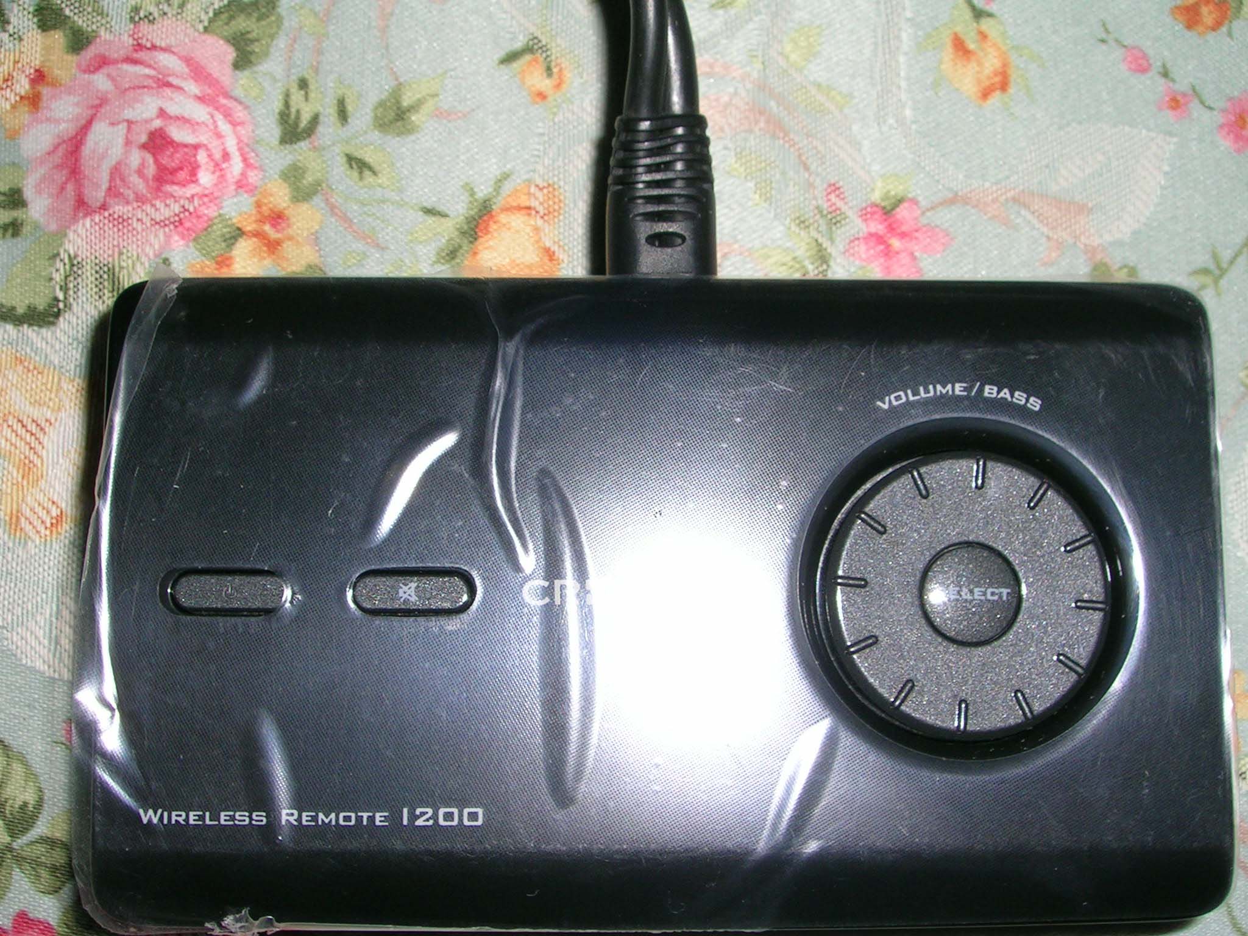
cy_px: 468
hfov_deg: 36.2
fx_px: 1911
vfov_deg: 27.5
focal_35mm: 53
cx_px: 624
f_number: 5.5
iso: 50
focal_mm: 8
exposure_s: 1/60.1
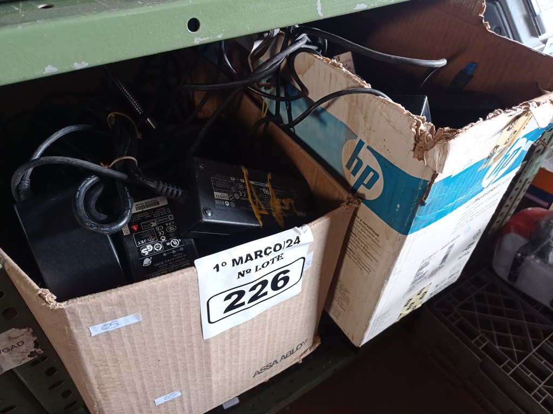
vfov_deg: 49.7
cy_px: 207
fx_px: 447
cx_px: 276
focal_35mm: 28
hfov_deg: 63.5
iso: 424
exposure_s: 1/30
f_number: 1.79
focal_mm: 4.7
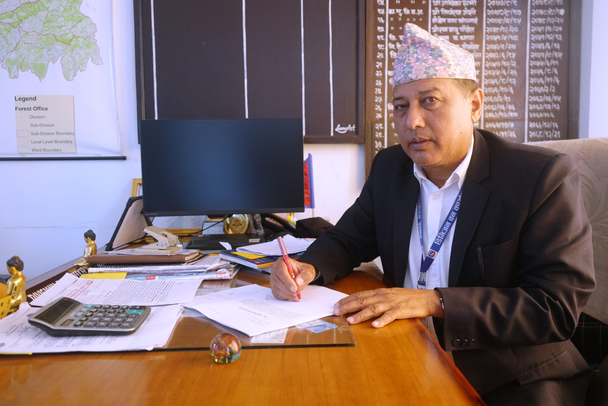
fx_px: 490
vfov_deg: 45.0
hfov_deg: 63.7
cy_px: 203
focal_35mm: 29
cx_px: 304
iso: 1600
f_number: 4
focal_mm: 29
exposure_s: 1/160
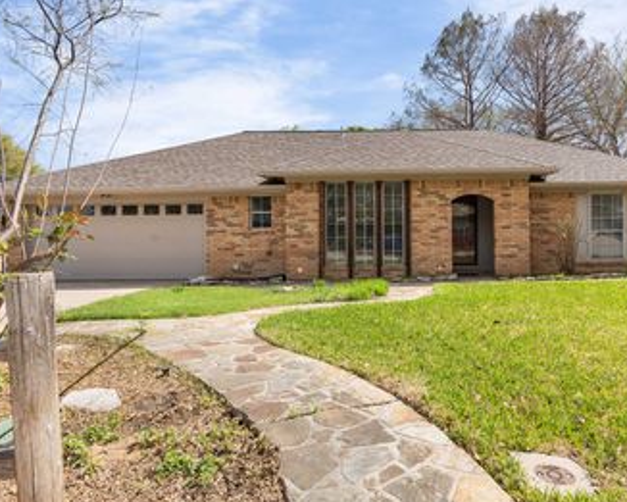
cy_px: 255
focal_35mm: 23
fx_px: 427
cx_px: 390
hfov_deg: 71.4
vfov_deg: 60.9
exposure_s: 1/160
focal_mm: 16
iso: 800
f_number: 9
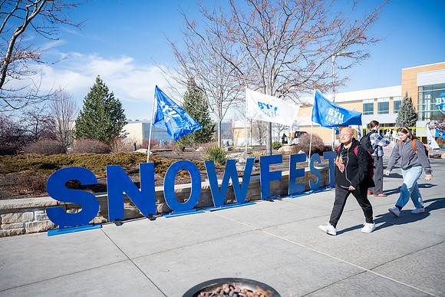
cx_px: 222
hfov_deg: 67.4
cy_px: 148
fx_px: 334
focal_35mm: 27
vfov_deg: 48.0
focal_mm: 27
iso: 100
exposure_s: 1/1600
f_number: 2.8
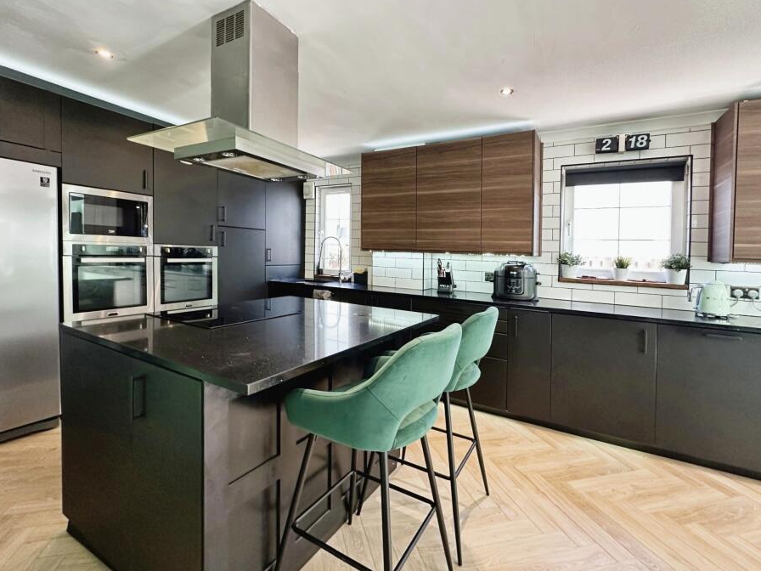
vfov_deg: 78.1
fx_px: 352
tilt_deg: -3.5
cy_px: 290
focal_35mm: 16
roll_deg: -1.2
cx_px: 364
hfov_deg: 94.4
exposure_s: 1/51
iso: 200
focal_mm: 2.22
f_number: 2.2
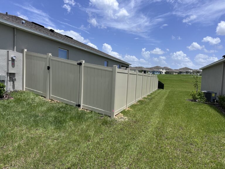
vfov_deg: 56.8
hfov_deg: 71.6
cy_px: 84
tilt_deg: -3.4
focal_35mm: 24
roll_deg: -2.6
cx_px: 112
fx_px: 156
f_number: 1.78
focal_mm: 6.86
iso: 80
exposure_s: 1/6623
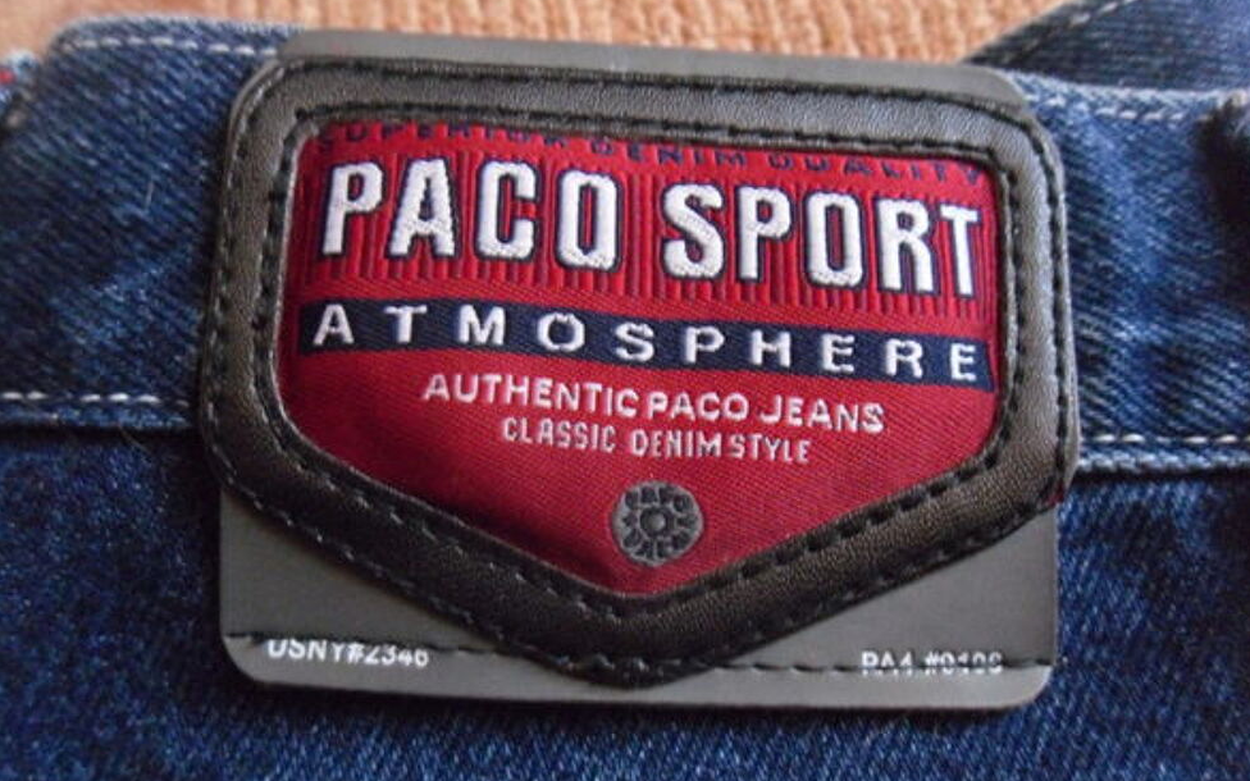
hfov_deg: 51.5
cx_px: 638
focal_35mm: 38
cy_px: 446
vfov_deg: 33.5
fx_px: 1295
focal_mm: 6.3
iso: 800
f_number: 3.5
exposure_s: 1/8
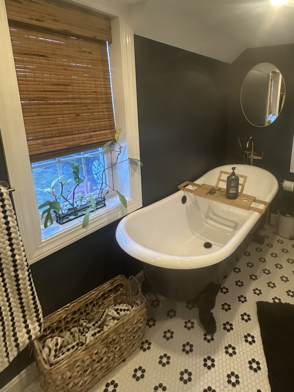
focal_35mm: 21
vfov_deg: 77.9
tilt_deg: -13.0
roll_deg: -1.6
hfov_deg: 62.1
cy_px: 154
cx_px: 194
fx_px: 238
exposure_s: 1/99
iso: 320
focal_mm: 2.22
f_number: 2.2
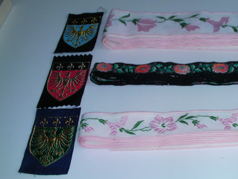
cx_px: 162
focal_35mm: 54
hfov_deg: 35.1
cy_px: 91
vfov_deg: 27.0
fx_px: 371
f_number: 5.6
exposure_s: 1/30
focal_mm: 6.3
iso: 82
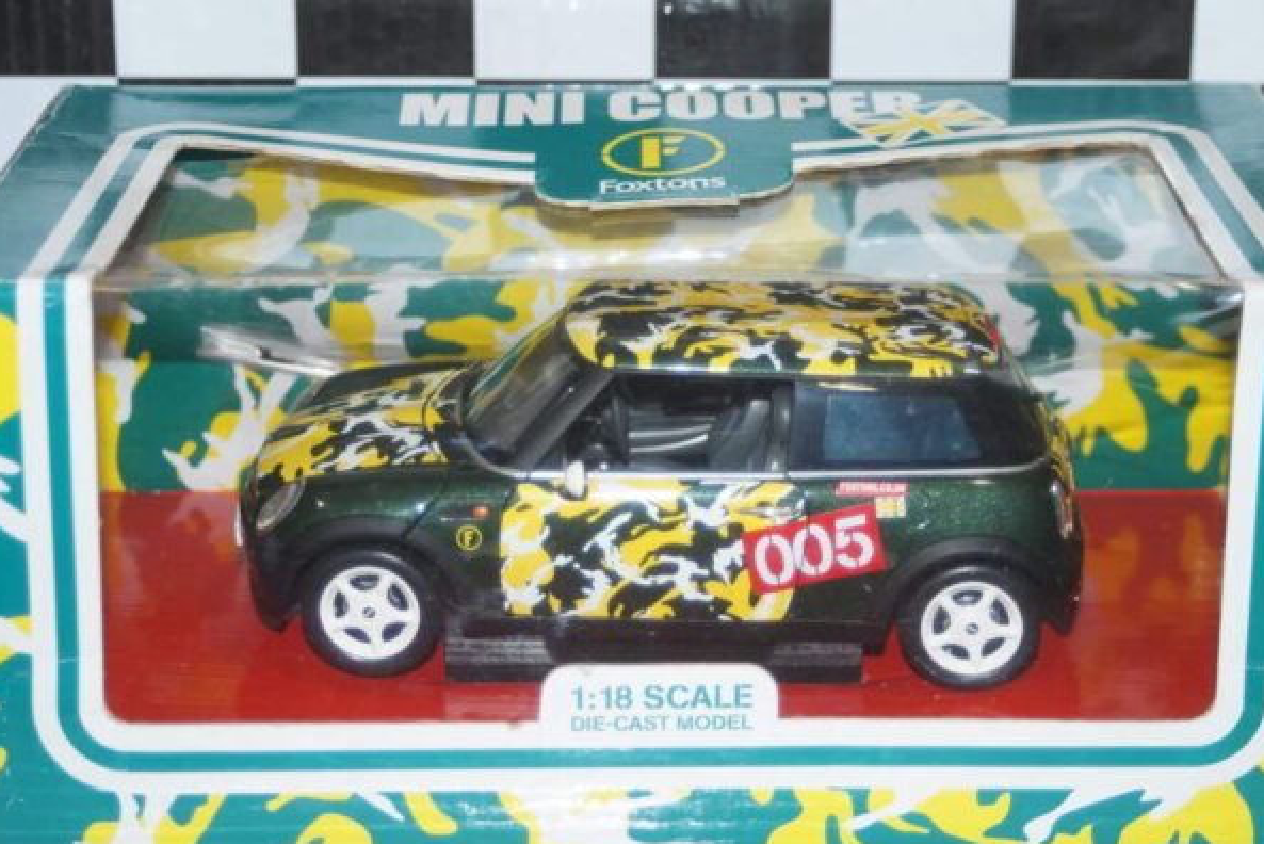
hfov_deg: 22.4
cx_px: 629
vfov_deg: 15.0
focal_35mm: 91
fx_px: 3197
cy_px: 424
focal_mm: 60
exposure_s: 1/80
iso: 800
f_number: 5.6
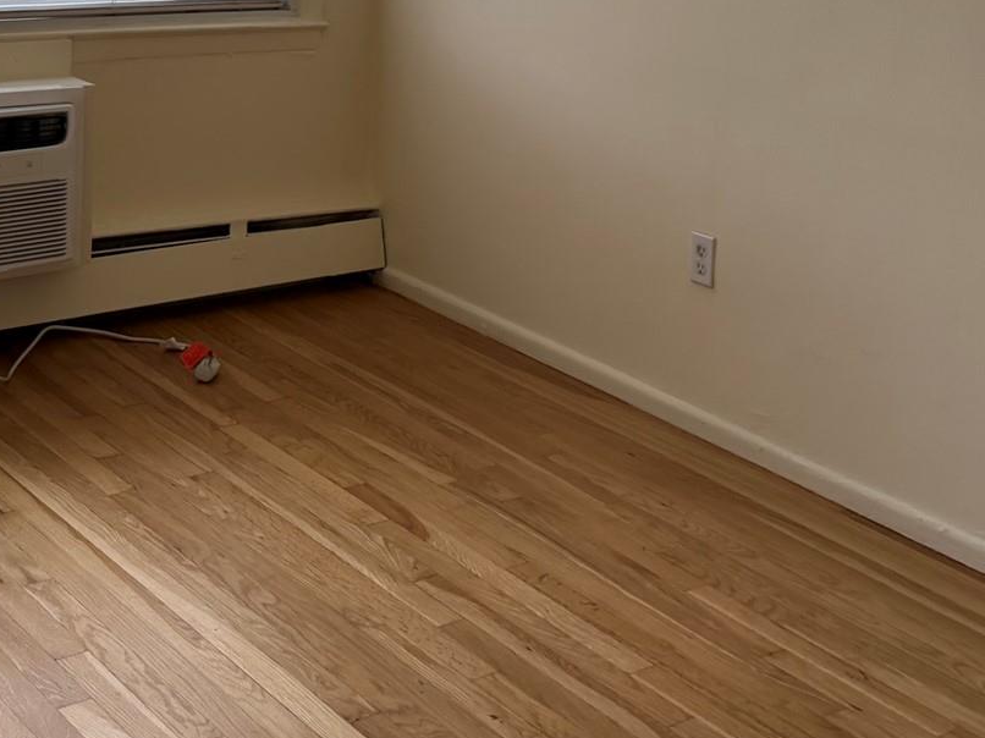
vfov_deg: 23.2
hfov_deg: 31.7
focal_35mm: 61
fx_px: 1735
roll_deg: -4.2
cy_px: 33
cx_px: 516
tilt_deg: -7.6
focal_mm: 6.76
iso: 160
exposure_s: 1/120
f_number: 1.78
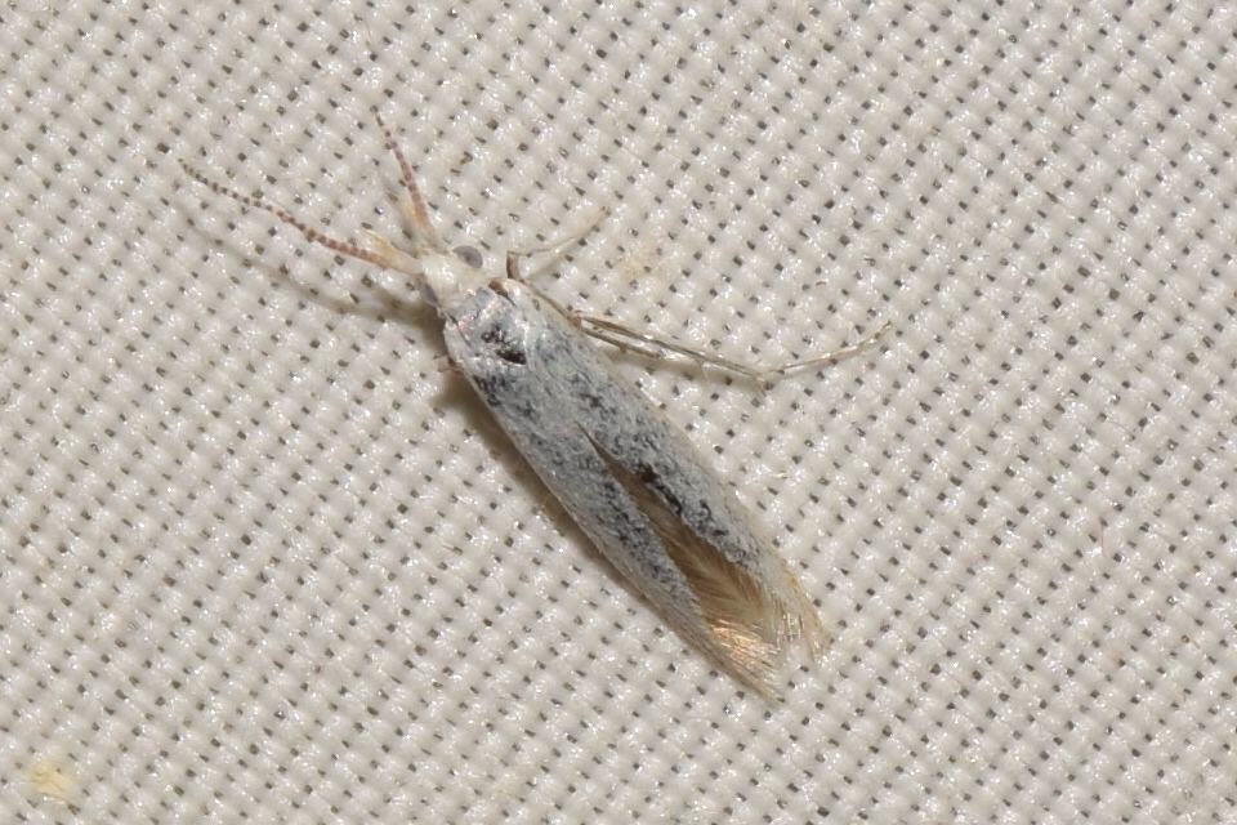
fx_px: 7215
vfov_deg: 6.5
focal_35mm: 210
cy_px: 412
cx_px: 618
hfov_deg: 9.8
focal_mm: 140
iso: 125
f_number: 10
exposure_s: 1/160
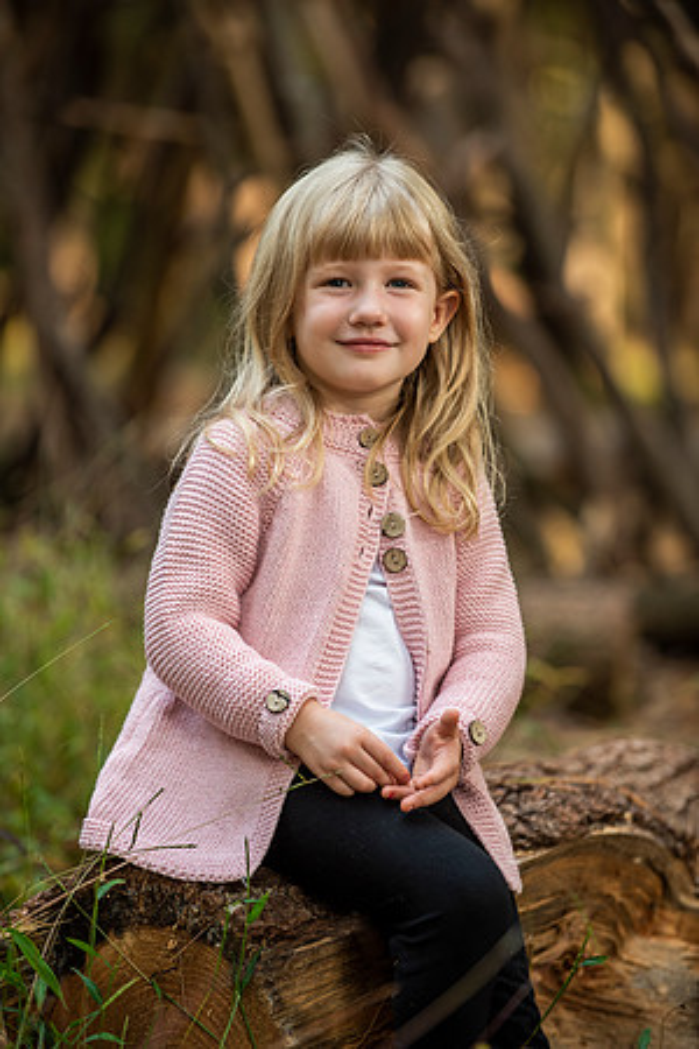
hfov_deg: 8.6
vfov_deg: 12.8
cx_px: 350
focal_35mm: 160
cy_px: 524
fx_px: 4660
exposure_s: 1/100
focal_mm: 160
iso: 250
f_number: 3.5
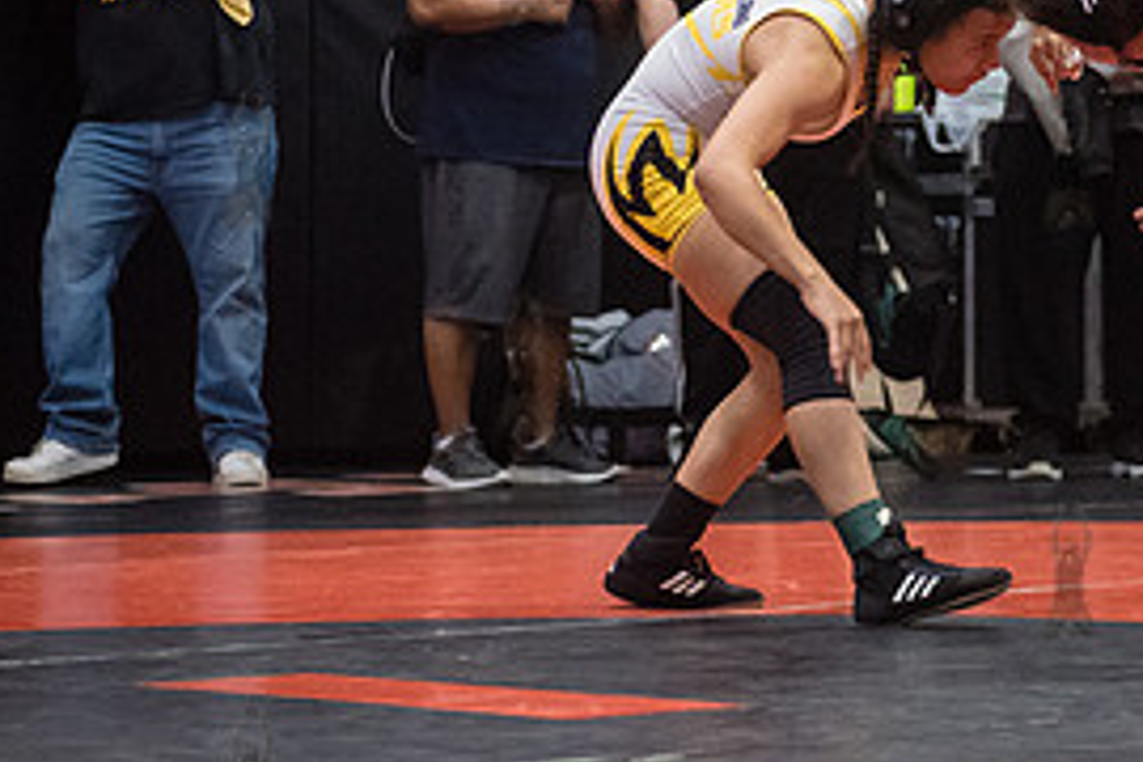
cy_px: 156
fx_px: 5778
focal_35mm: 182
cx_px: 1107
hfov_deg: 11.2
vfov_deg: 7.5
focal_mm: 80
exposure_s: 1/400
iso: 8000
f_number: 3.5
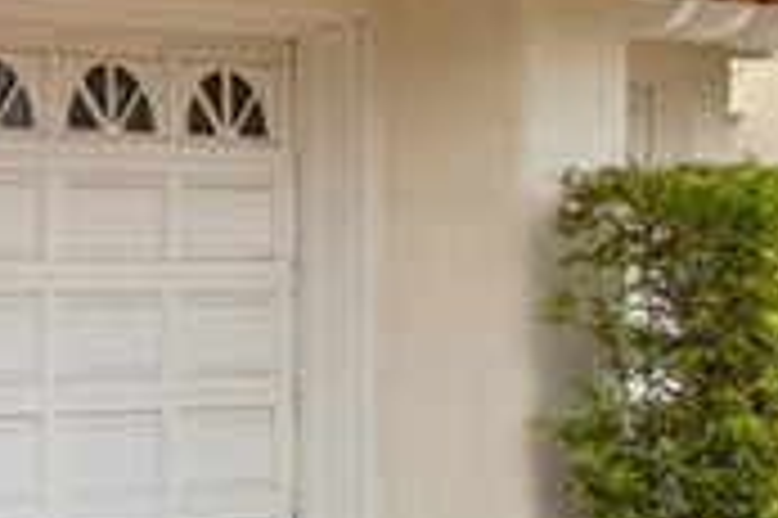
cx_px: -1205
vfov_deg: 16.4
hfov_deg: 14.0
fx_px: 1792
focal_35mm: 83
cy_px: 245
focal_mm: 14
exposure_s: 1/250
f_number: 5.6
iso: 125
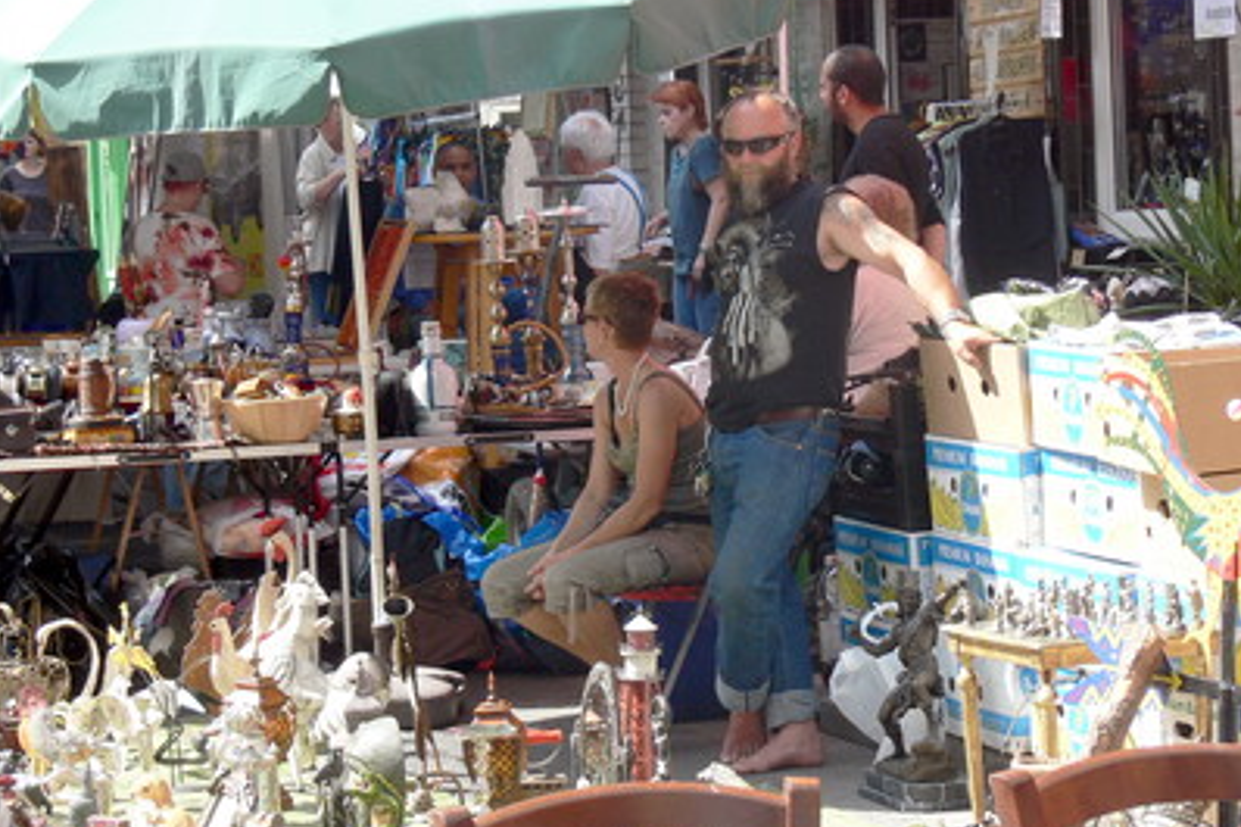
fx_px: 3928
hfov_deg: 18.0
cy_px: 393
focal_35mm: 114
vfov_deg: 12.0
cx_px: 620
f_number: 5
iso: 80
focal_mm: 18.1
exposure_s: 1/100
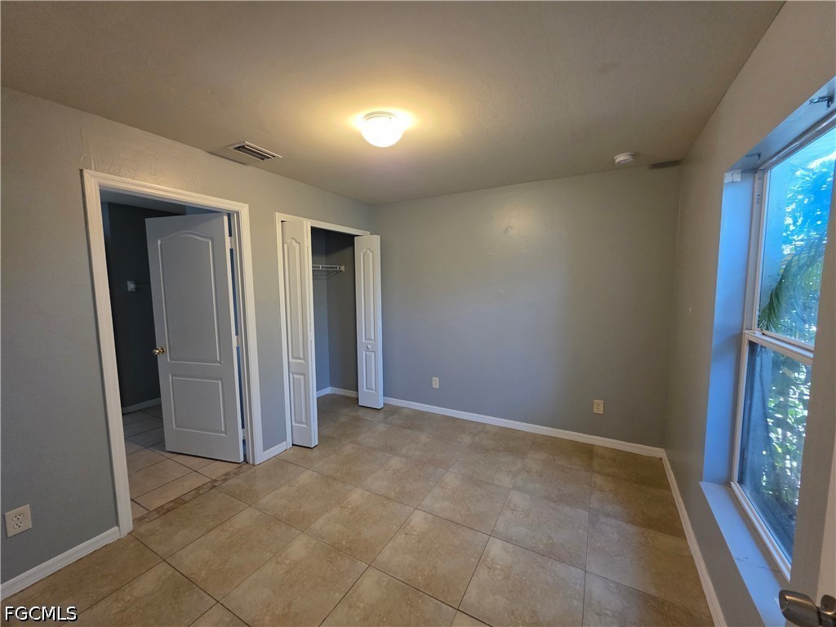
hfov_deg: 106.2
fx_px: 314
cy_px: 314
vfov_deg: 89.9
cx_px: 418
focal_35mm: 13
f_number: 1.9
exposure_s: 1/100
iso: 640
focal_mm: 2.2
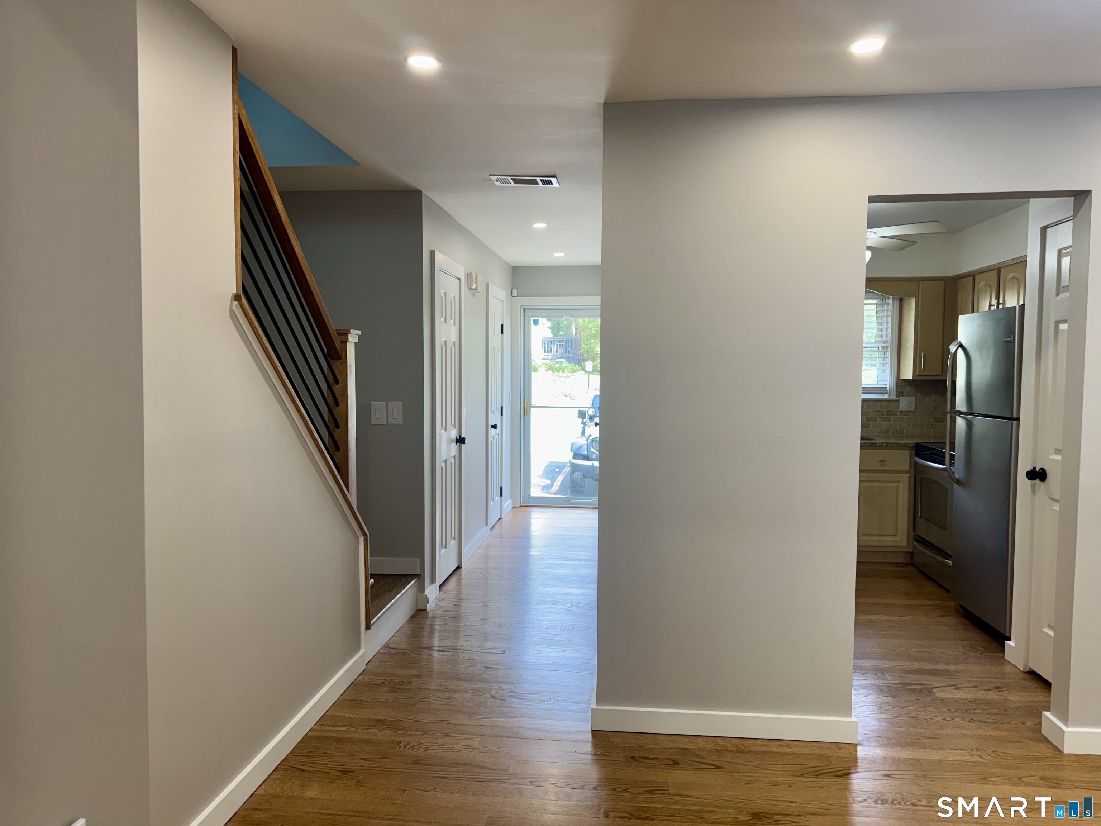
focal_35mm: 24
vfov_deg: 56.8
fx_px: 763
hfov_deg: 71.6
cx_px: 550
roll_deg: -0.1
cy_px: 413
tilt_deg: -4.0
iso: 80
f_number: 1.78
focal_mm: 6.76
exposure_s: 1/120
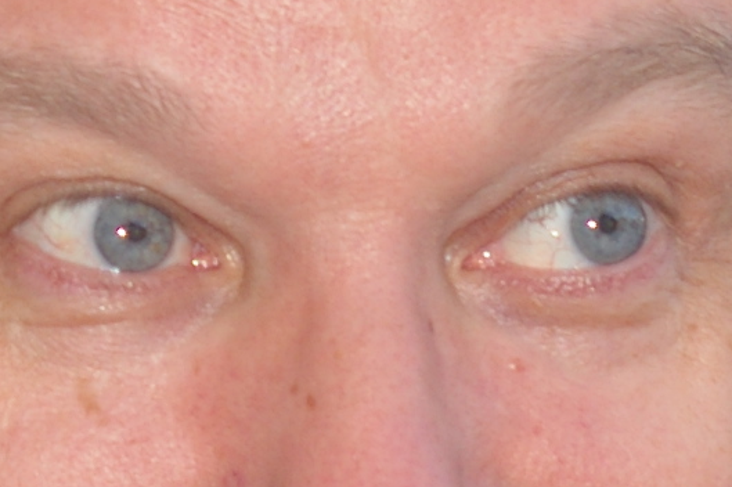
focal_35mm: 341
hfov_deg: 6.0
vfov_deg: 4.0
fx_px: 6929
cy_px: 208
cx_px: 33
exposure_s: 1/180
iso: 400
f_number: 6.7
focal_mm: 40
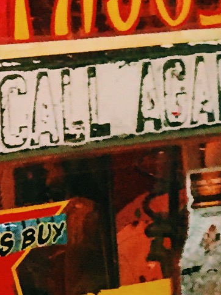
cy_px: -86
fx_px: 1669
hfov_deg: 7.2
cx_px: -264
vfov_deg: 9.9
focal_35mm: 196
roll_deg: +3.1
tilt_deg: +1.0
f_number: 2.2
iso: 200
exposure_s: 1/30
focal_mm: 4.15
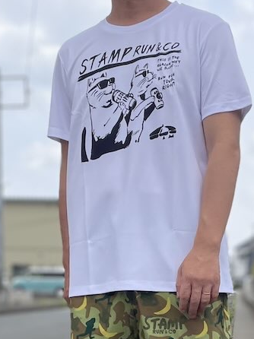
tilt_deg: -4.3
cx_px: 154
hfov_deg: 26.0
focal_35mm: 56
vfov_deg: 31.5
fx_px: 548
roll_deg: -0.3
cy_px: 347
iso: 50
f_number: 1.6
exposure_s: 1/3731
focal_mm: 4.2
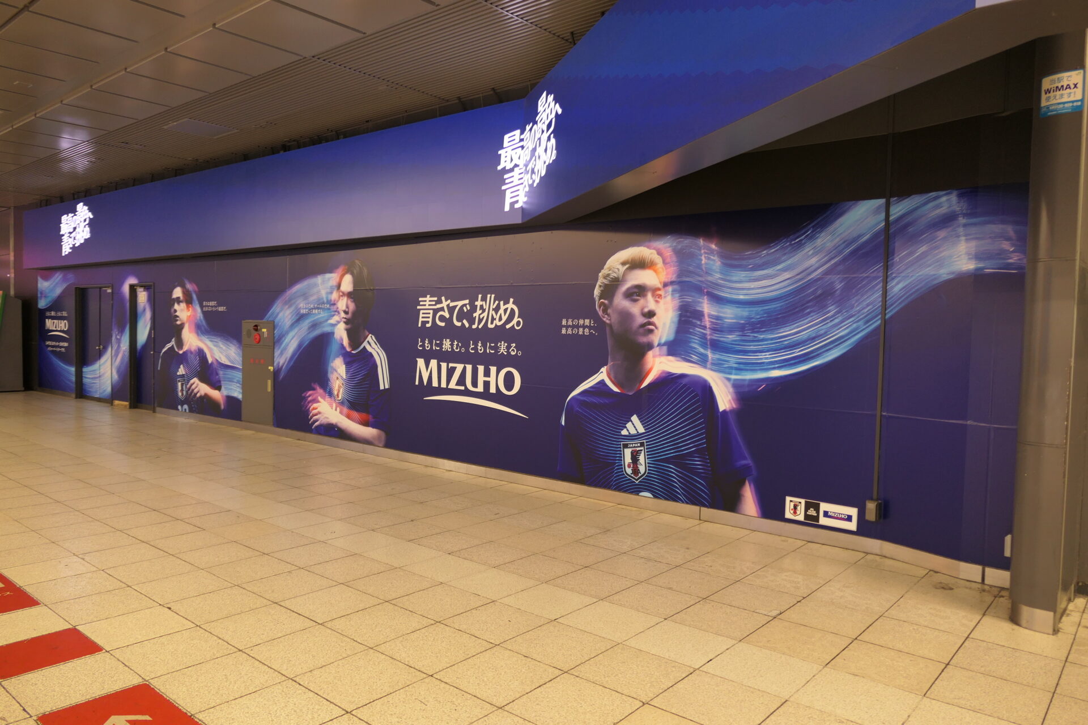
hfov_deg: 73.7
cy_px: 362
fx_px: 725
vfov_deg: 53.1
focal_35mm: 24
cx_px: 544
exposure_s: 1/60
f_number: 1.4
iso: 160
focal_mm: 8.8
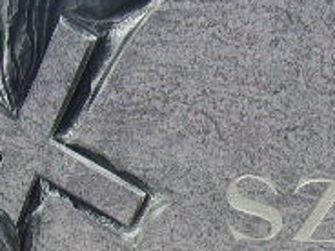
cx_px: 326
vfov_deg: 15.5
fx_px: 910
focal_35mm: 94
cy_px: 224
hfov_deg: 20.3
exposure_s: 1/56
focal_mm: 4.9
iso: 80
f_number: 10.4
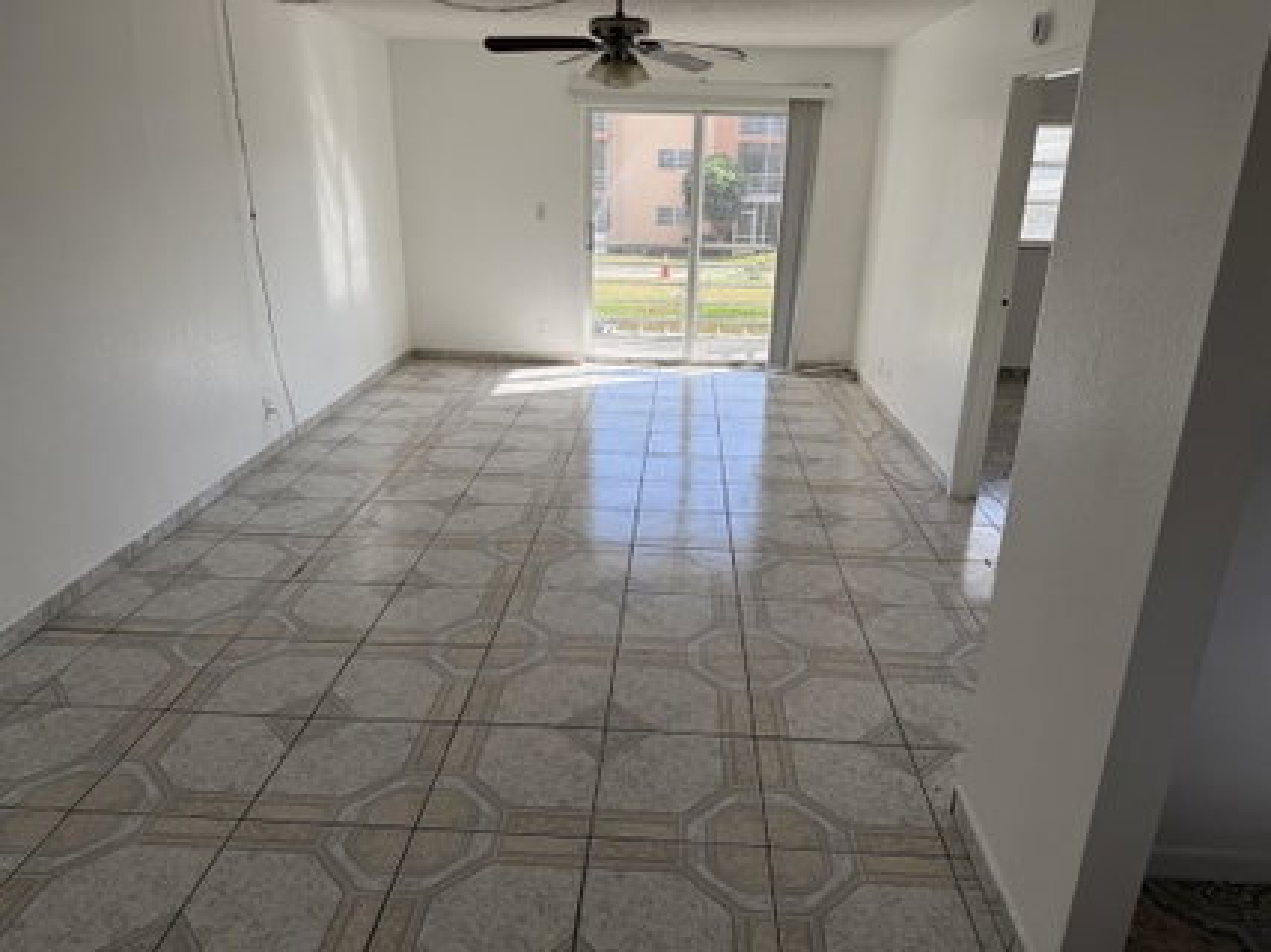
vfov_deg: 56.8
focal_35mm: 24
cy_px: 476
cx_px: 636
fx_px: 881
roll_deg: -1.6
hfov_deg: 71.6
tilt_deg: -22.1
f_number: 1.78
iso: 80
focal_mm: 6.76
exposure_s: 1/514
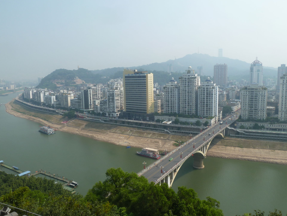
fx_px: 224
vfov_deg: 51.4
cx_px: 144
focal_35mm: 27
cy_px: 108
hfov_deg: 65.3
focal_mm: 4.4
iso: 80
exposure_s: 1/400
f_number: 5
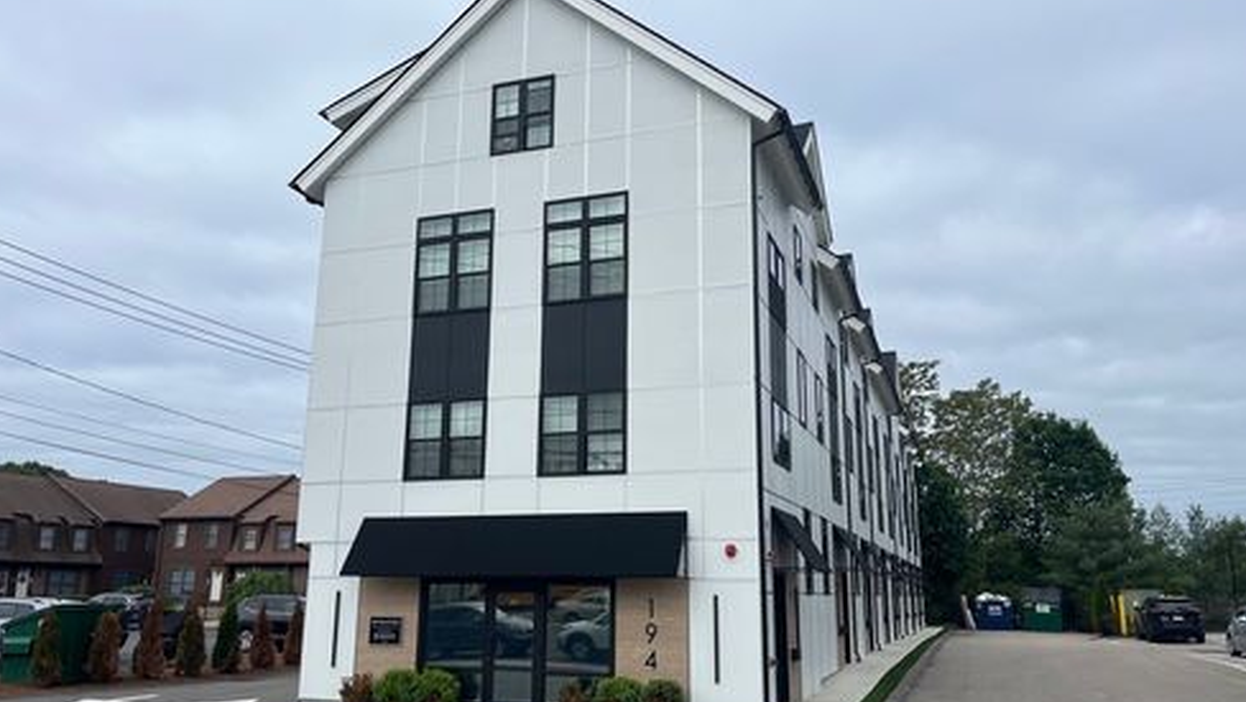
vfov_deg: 40.2
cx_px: 618
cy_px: 356
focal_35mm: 29
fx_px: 959
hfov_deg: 66.0
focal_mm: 5.1
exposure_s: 1/4854
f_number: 1.6
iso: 50
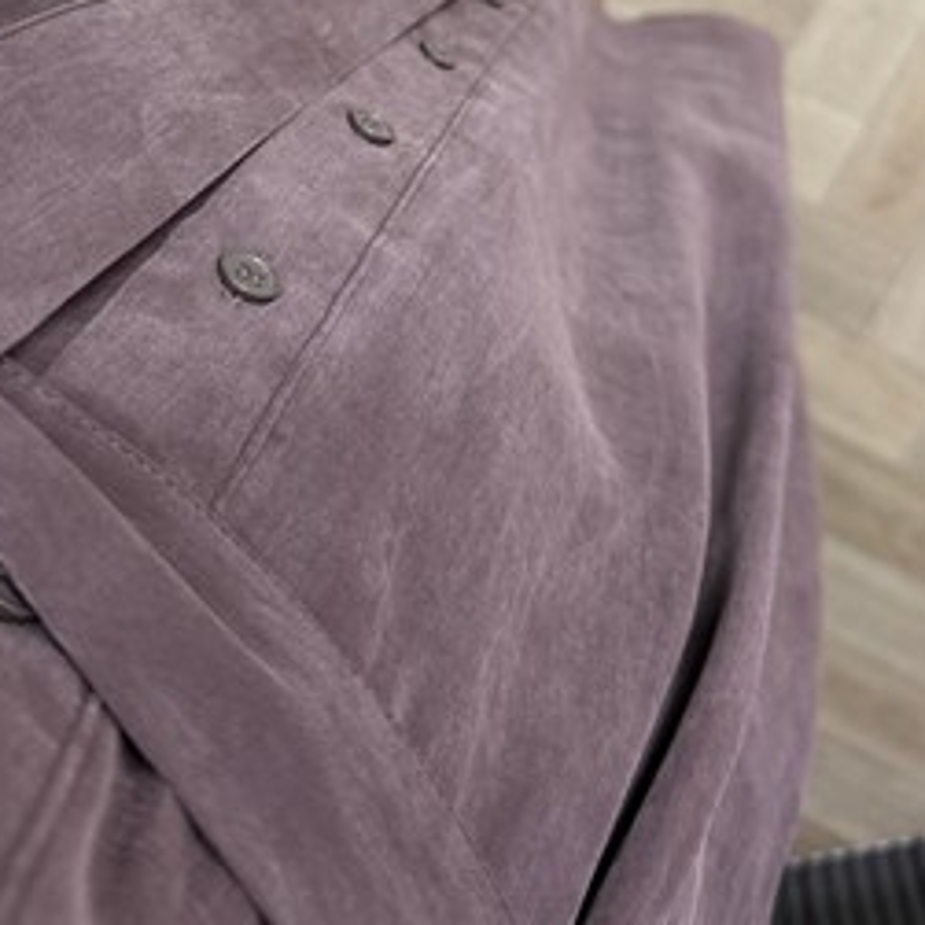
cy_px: 79
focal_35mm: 45
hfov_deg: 37.5
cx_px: 387
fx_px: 1360
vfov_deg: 35.2
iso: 200
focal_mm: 6.76
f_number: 1.78
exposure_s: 1/66
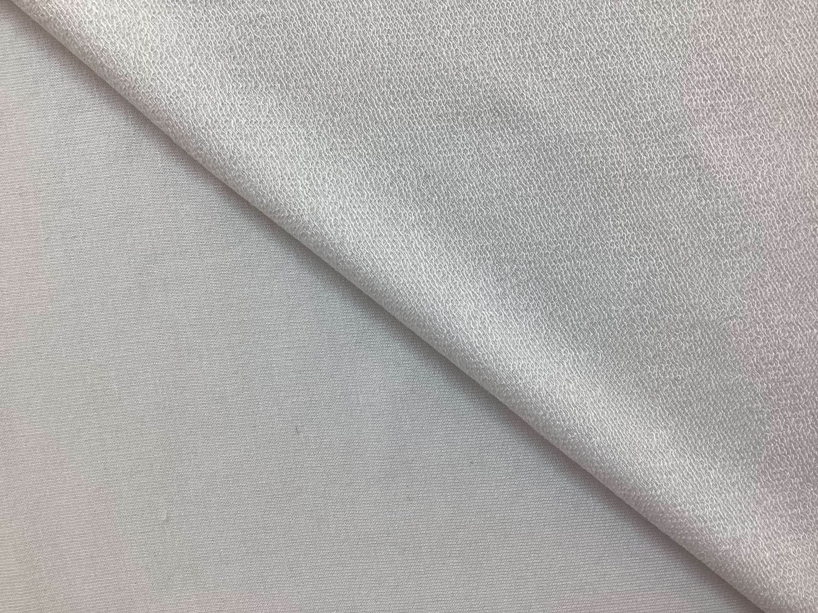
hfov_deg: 58.4
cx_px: 409
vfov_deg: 45.4
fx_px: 733
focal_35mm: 31
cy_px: 306
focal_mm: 3.3
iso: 100
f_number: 2.4
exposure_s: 1/120
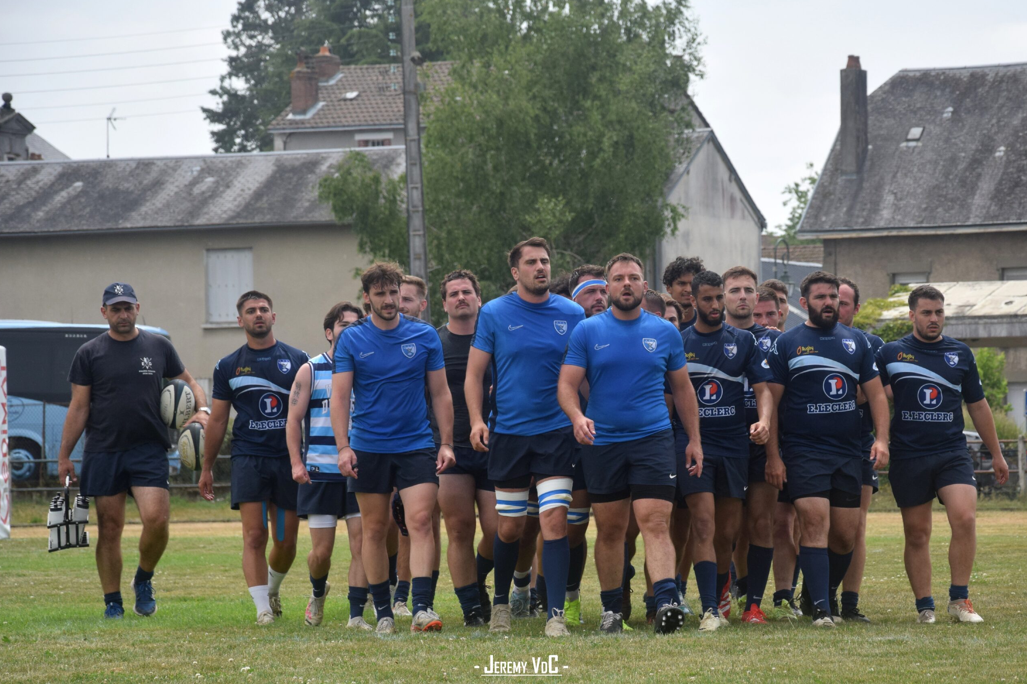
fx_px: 3965
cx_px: 512
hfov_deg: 14.8
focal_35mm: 139
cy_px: 340
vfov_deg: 9.9
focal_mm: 92
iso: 400
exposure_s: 1/1600
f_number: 5.6
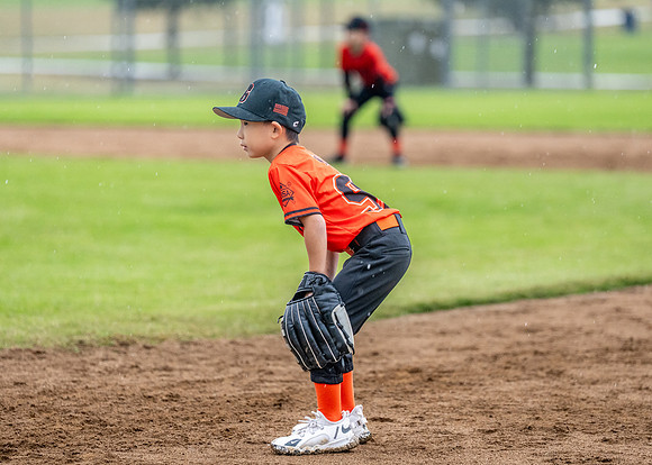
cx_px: 311
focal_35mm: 222
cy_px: 242
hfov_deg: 9.1
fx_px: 4113
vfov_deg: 6.5
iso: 1600
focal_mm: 164
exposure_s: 1/1000
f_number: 2.8
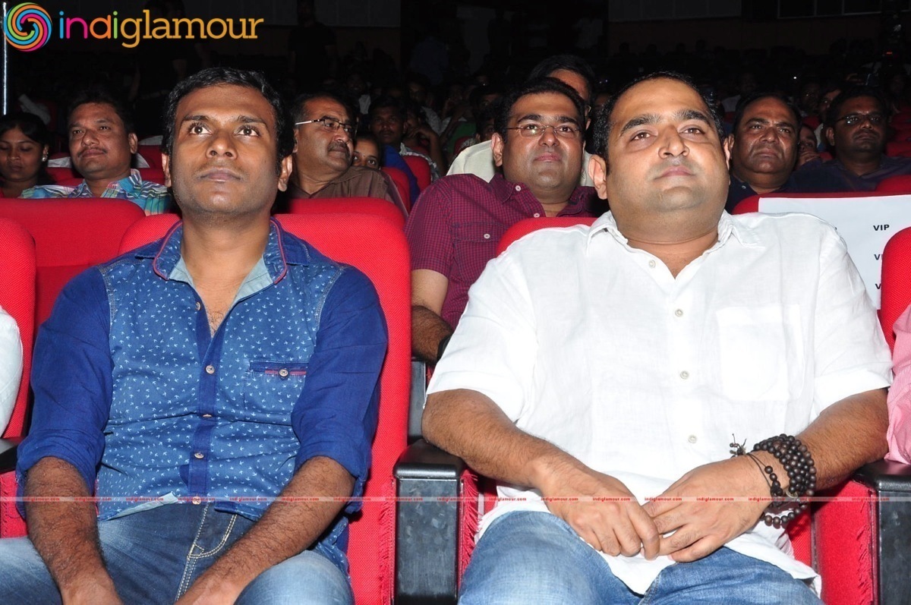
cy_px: 302
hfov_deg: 33.4
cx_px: 456
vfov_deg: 22.6
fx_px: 1516
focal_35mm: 60
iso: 500
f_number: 11
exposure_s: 1/125
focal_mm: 40
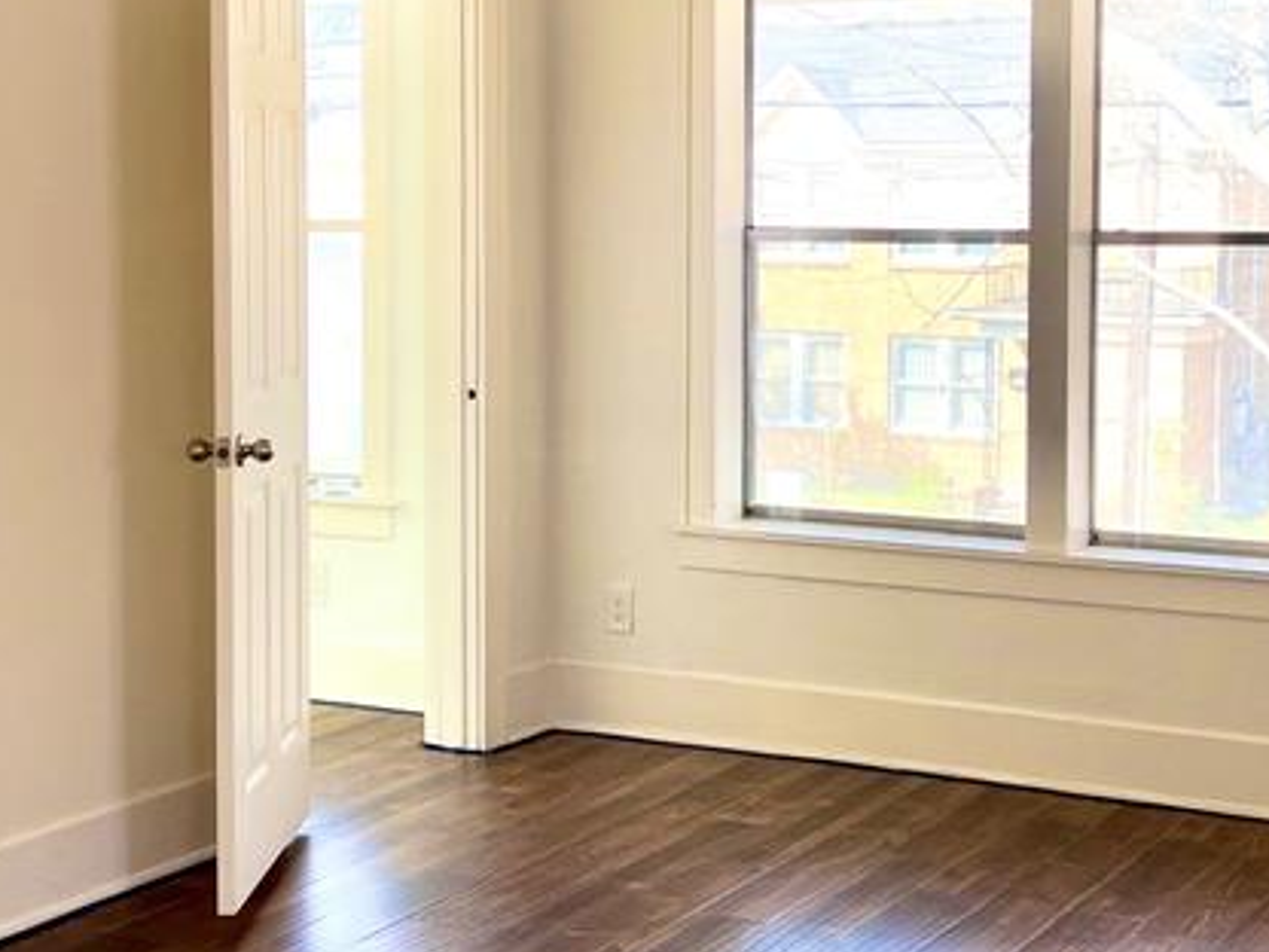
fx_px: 2346
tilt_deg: -2.9
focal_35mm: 64
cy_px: 305
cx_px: 766
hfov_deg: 30.2
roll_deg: +0.1
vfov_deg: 22.8
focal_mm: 5.7
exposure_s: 1/164
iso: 50
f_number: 1.5
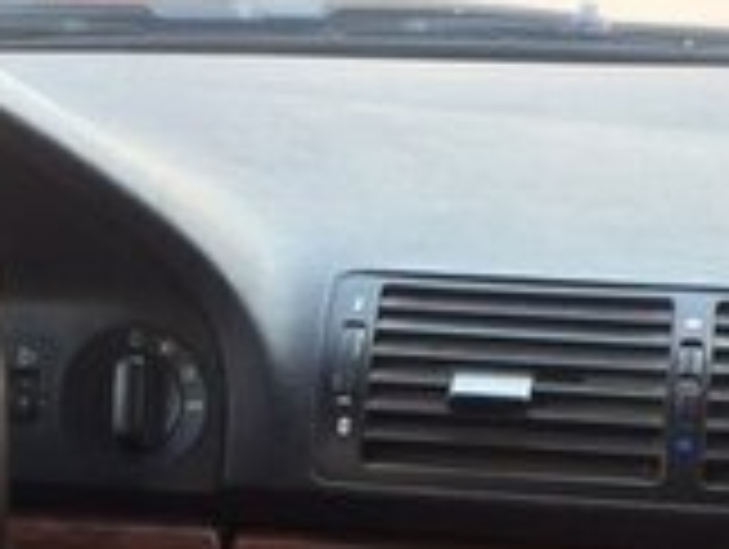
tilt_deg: -17.8
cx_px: 248
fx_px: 2489
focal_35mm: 118
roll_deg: -2.6
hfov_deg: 16.6
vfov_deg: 12.2
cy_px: 727
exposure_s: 1/50
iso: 32
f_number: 2.2
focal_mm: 4.15
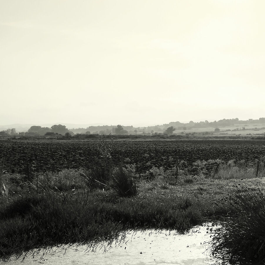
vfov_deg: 31.5
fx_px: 468
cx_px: 265
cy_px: 162
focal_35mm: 54
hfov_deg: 29.5
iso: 160
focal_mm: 16
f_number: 9
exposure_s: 1/800
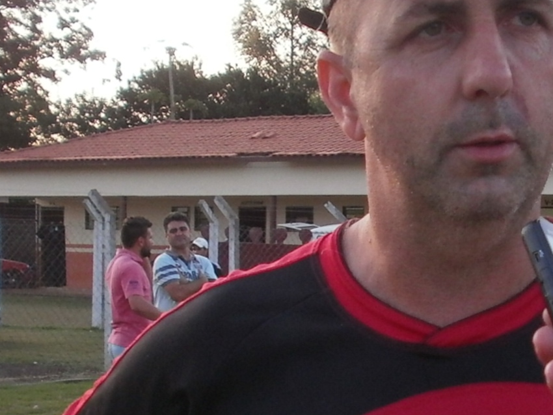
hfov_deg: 43.0
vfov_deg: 34.4
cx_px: 431
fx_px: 671
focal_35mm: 42
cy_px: 194
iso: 100
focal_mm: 4.65
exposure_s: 1/50
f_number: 2.6
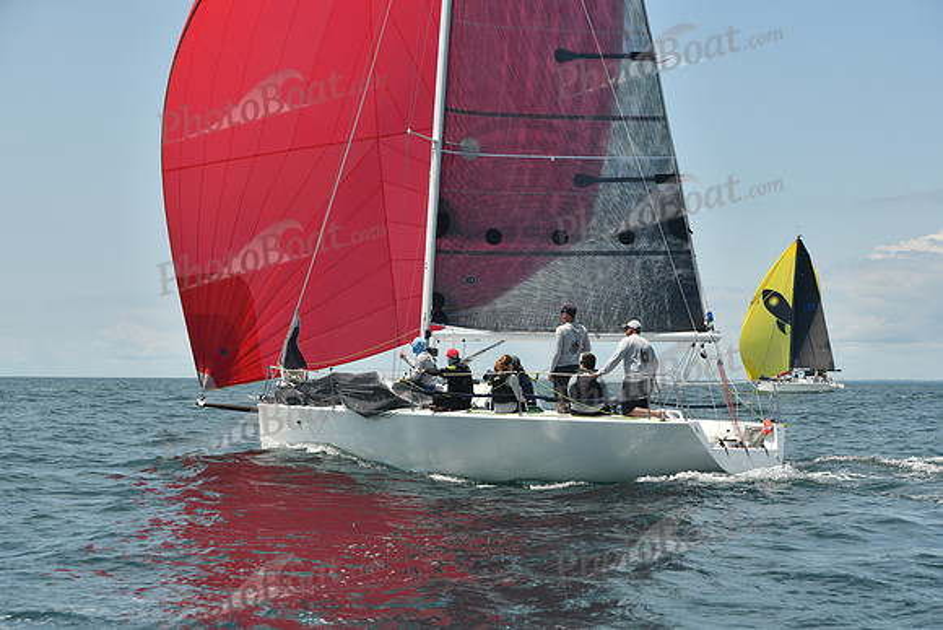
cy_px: 315
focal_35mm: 70
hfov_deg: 28.8
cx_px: 472
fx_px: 1834
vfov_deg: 19.5
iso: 320
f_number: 7.1
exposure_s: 1/640
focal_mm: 70
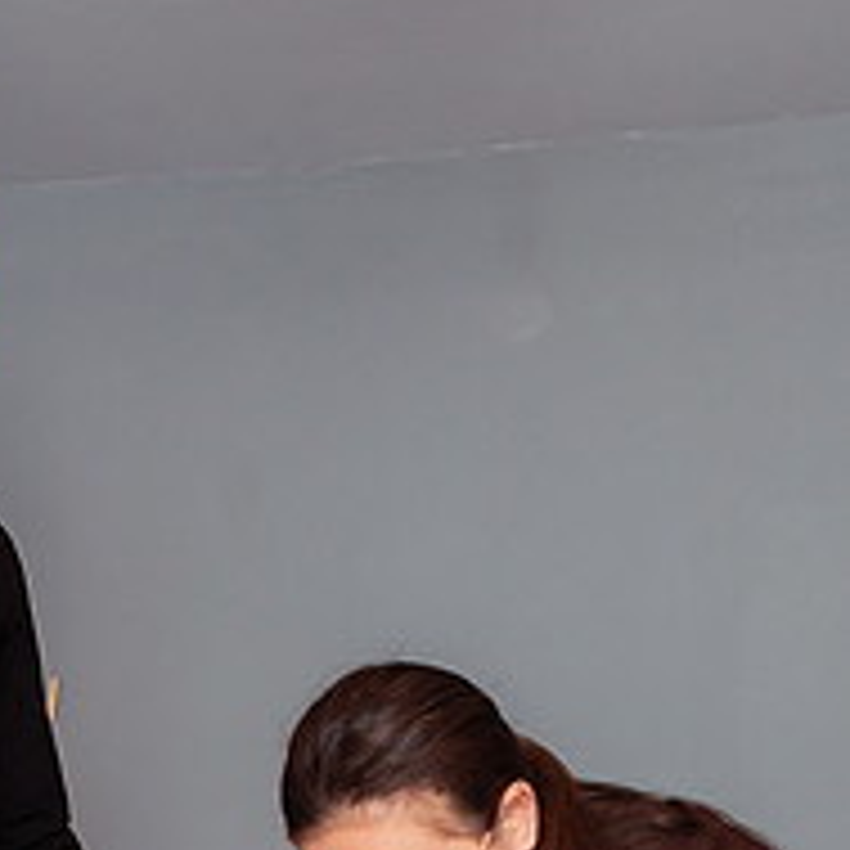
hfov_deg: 23.3
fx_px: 2028
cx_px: 150
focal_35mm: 73
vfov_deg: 22.2
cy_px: 958
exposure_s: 1/250
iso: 640
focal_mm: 24
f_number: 3.5
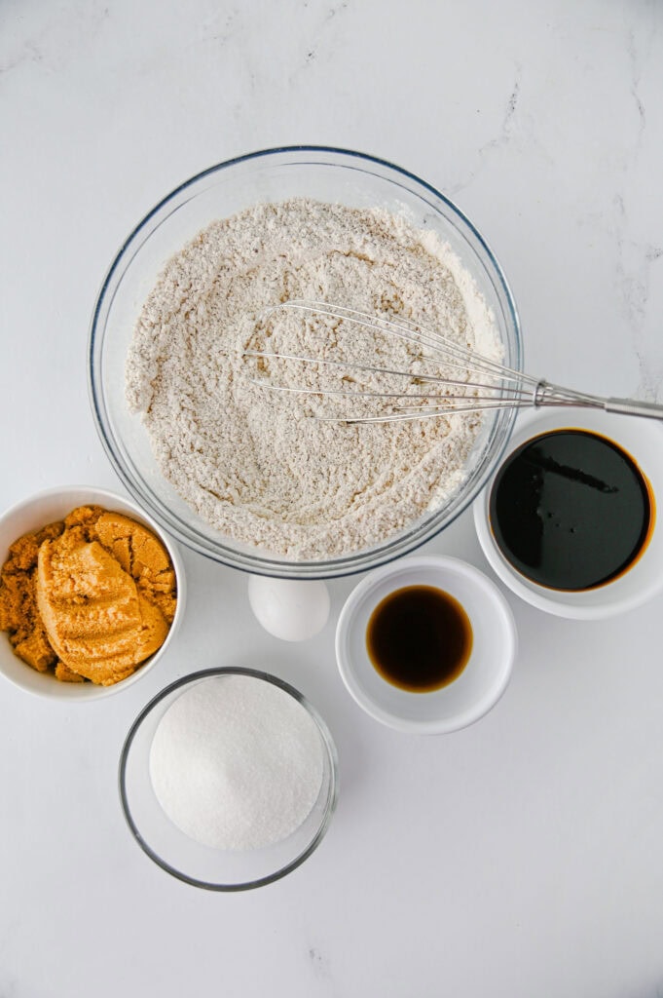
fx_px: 941
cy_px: 499
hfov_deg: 38.8
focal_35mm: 34
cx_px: 332
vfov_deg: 55.8
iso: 160
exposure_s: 1/125
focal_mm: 34
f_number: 4
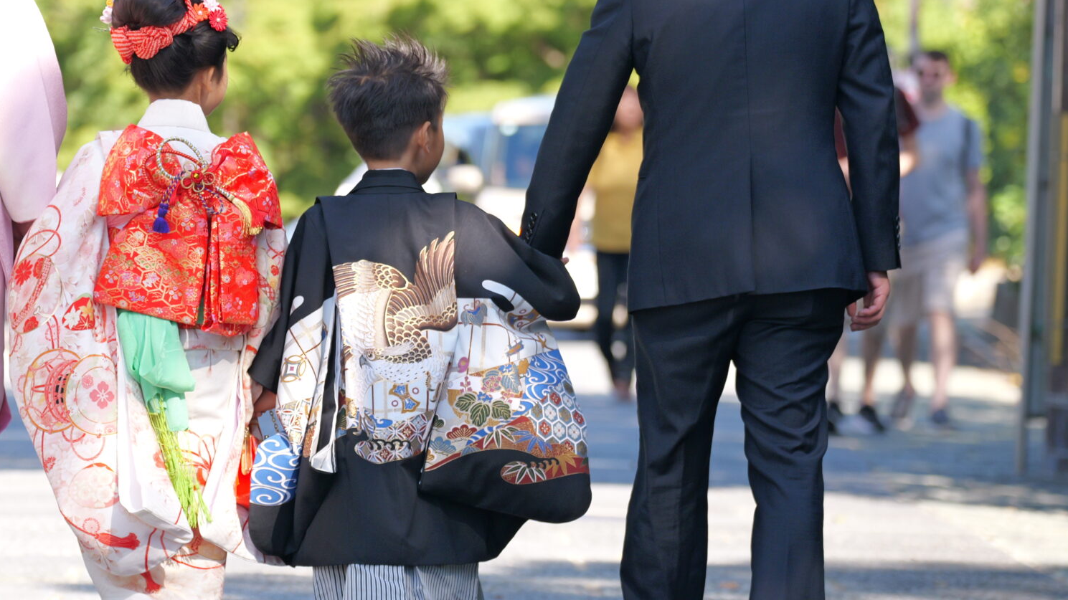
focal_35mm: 236
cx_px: 353
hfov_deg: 9.1
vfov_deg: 5.1
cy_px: 225
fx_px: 6682
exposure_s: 1/1000
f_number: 4
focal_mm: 131
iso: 800
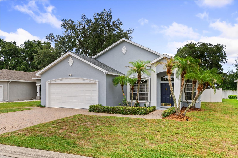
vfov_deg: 43.6
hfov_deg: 61.9
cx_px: 119
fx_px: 198
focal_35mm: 30
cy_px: 79
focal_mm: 20
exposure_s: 1/125
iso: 320
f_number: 11
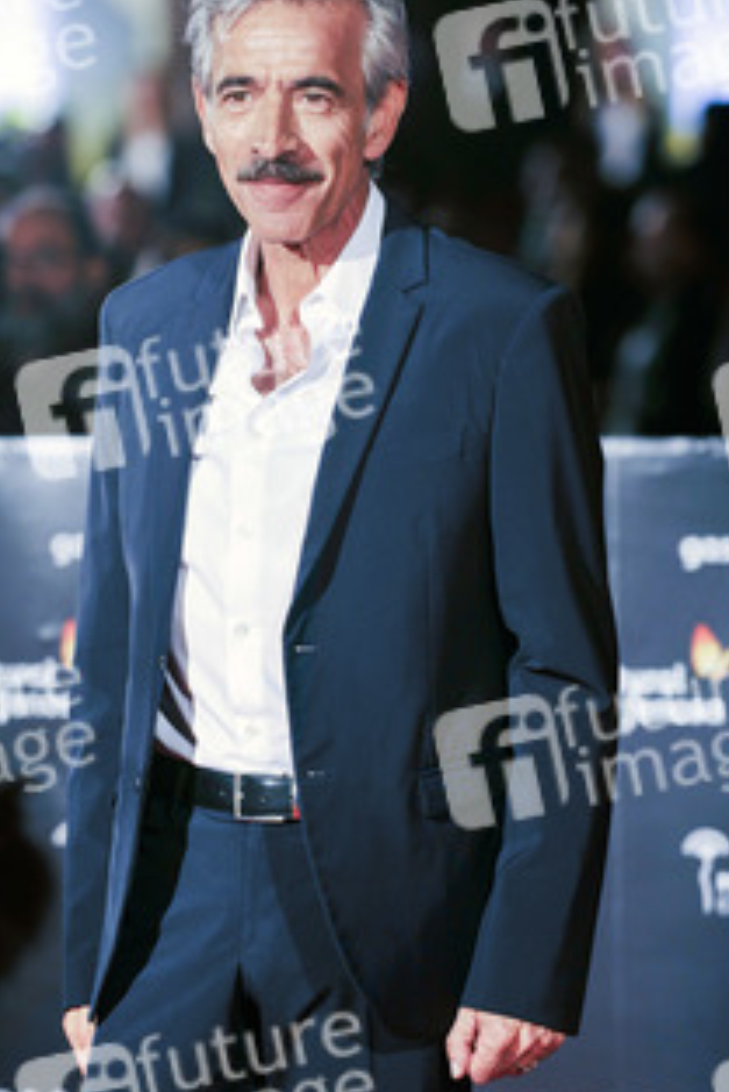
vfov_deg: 9.5
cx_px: 298
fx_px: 6584
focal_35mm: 217
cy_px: 572
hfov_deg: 6.3
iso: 800
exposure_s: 1/250
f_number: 3.2
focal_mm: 170
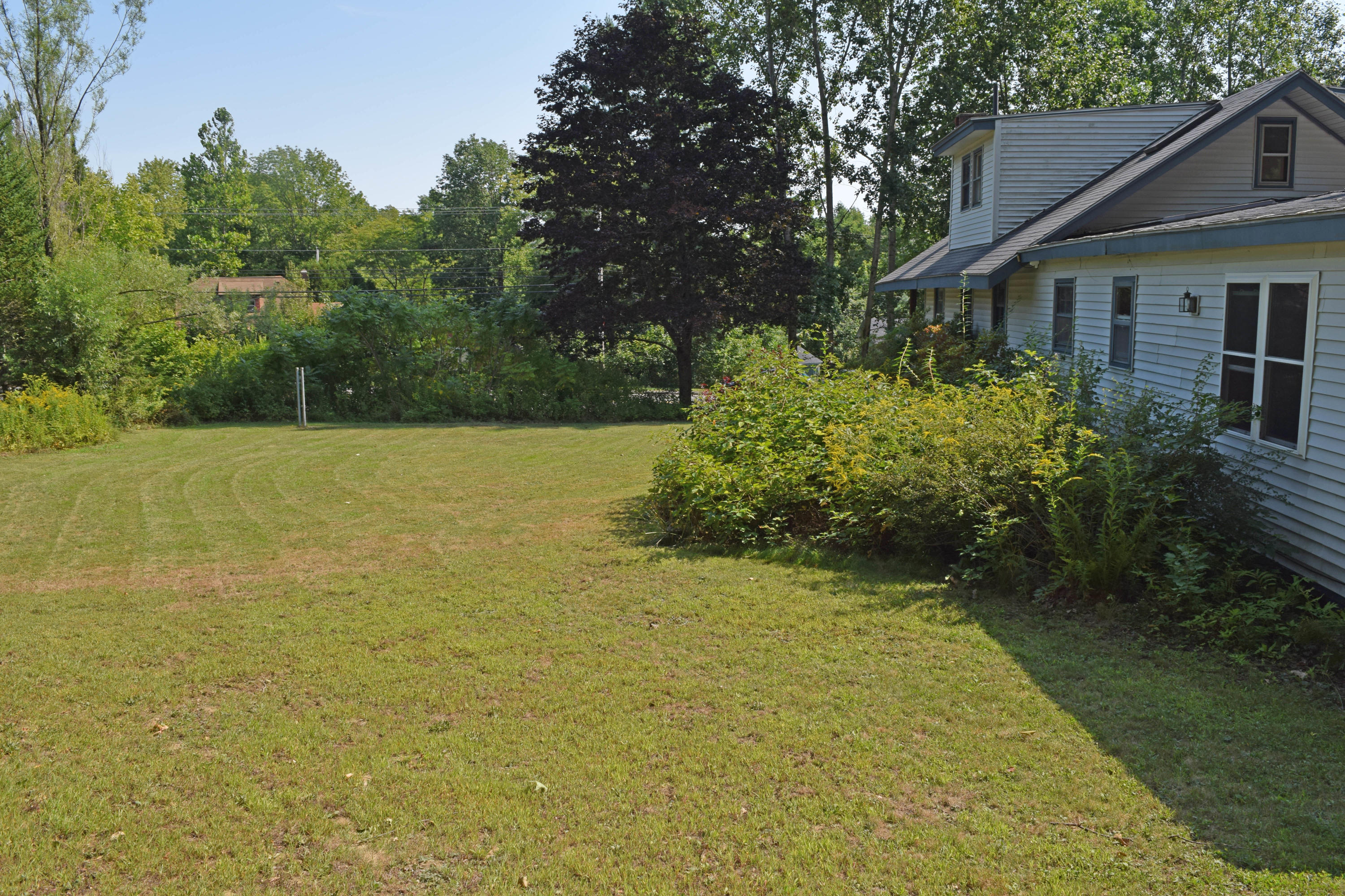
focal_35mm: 27
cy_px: 448
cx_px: 672
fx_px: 1009
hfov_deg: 67.4
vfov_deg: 47.9
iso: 100
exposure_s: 1/200
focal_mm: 18
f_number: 10
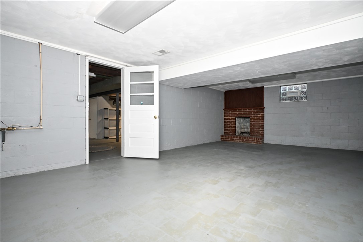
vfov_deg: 67.4
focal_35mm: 18
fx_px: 181
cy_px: 121
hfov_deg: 90.0
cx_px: 182
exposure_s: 1/60
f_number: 4
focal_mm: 12
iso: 400
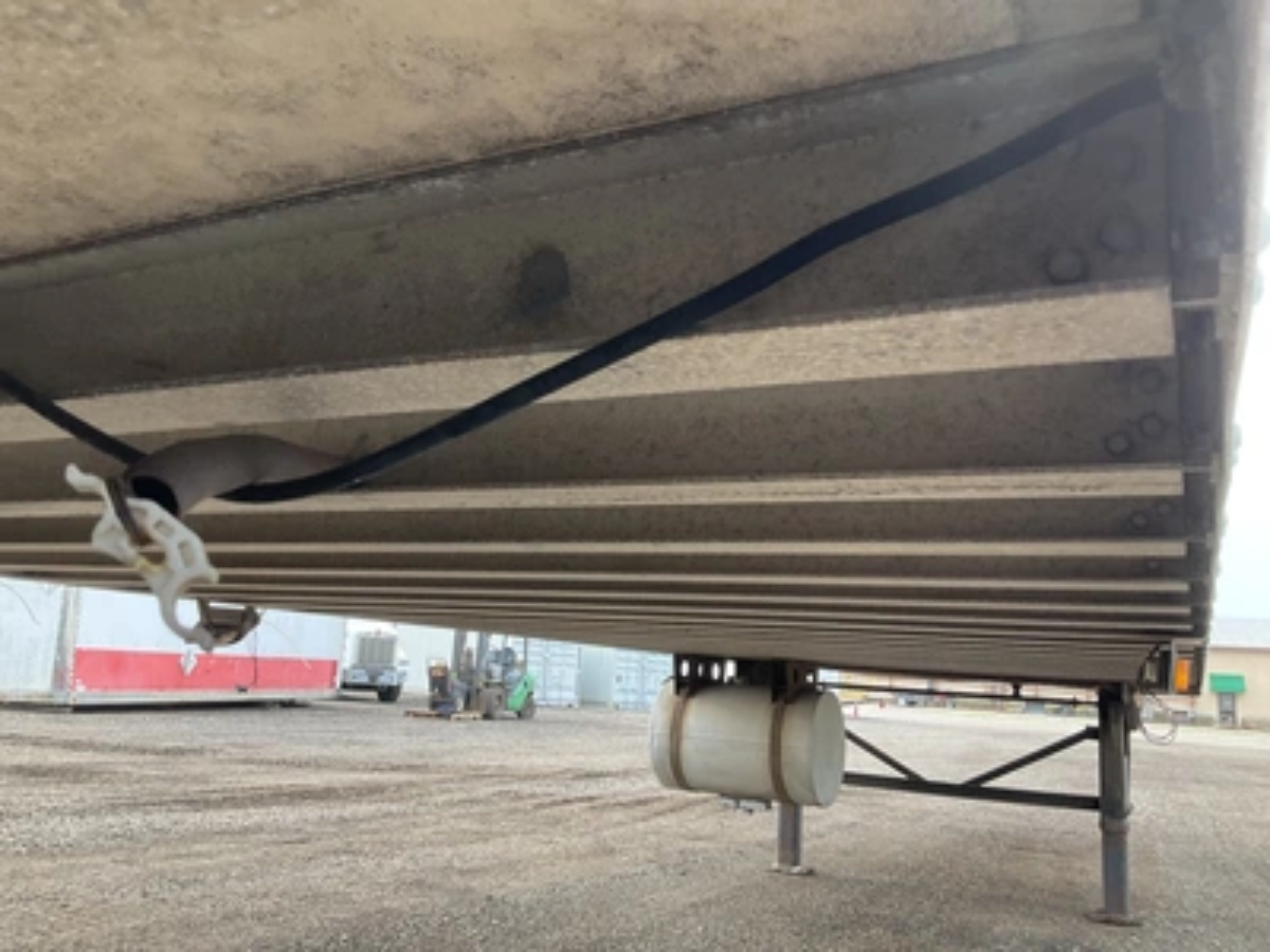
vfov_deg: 48.2
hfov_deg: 61.7
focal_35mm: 29
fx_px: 1064
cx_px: 635
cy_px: 476
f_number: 1.8
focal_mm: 3
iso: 25
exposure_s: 1/122
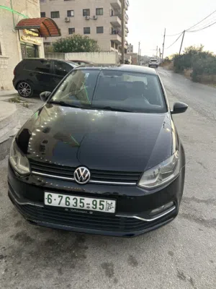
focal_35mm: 26
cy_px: 144
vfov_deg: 67.3
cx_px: 108
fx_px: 216
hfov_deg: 53.1
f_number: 1.5
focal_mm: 5.7
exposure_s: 1/50
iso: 100
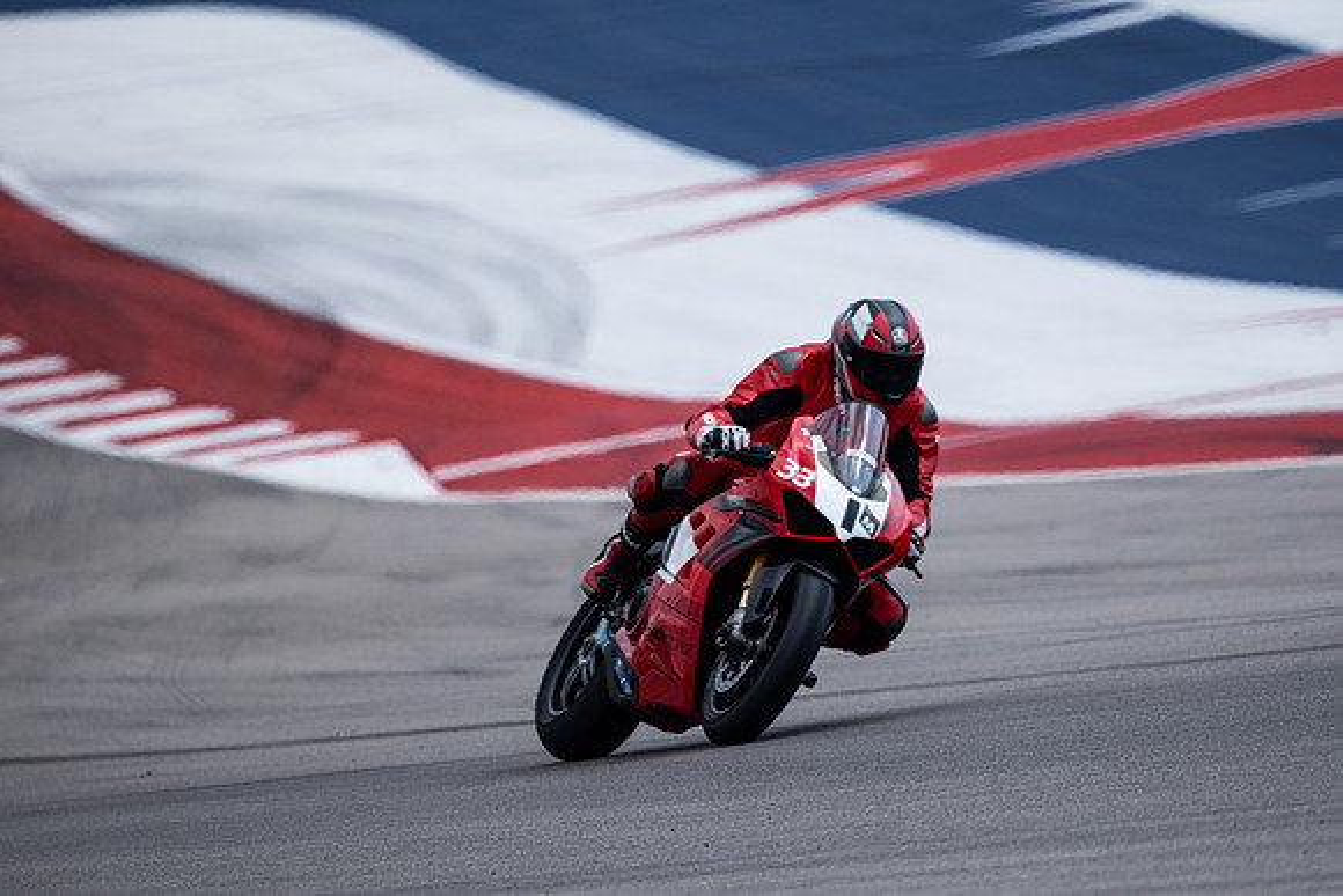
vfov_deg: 1.8
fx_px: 27984
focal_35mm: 750
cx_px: 672
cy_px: 448
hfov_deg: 2.7
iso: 500
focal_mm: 500
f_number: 5.6
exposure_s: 1/2500
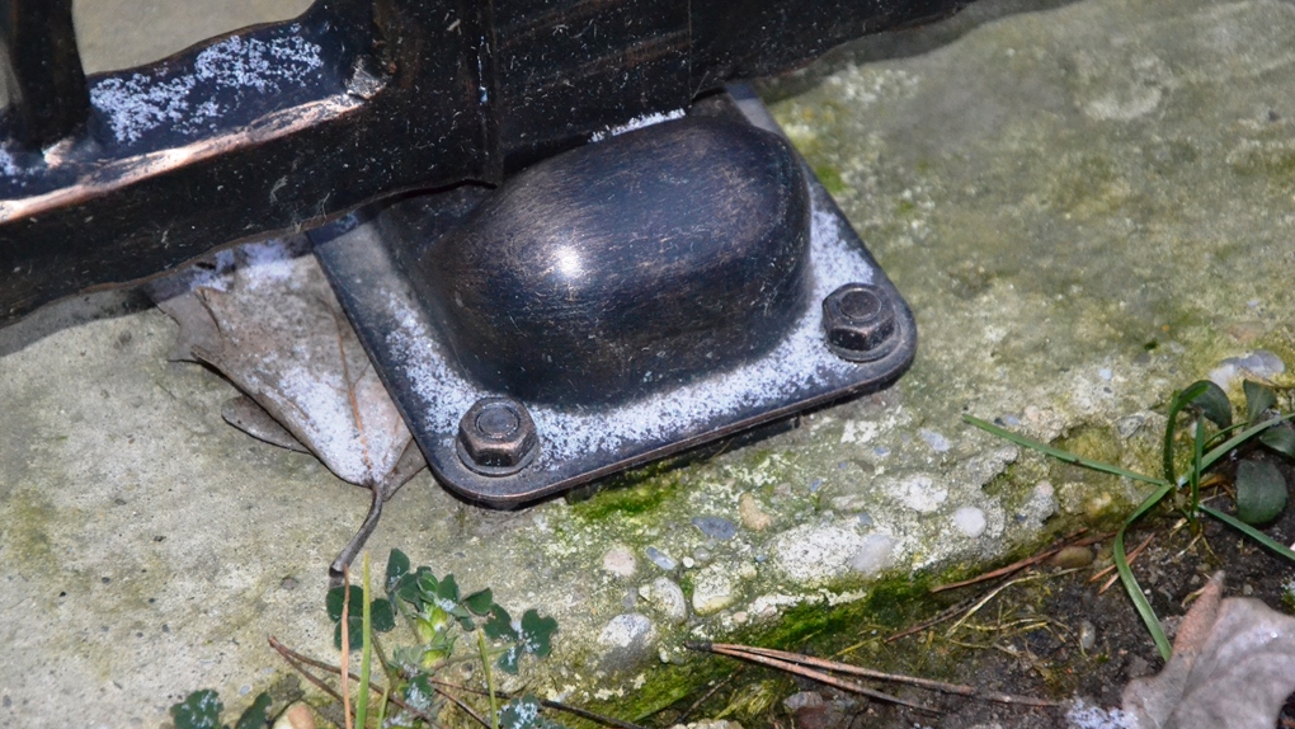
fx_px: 4877
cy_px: 302
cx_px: 648
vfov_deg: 8.5
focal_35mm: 142
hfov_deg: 15.1
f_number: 5.6
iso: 3200
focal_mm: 90
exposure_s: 1/60
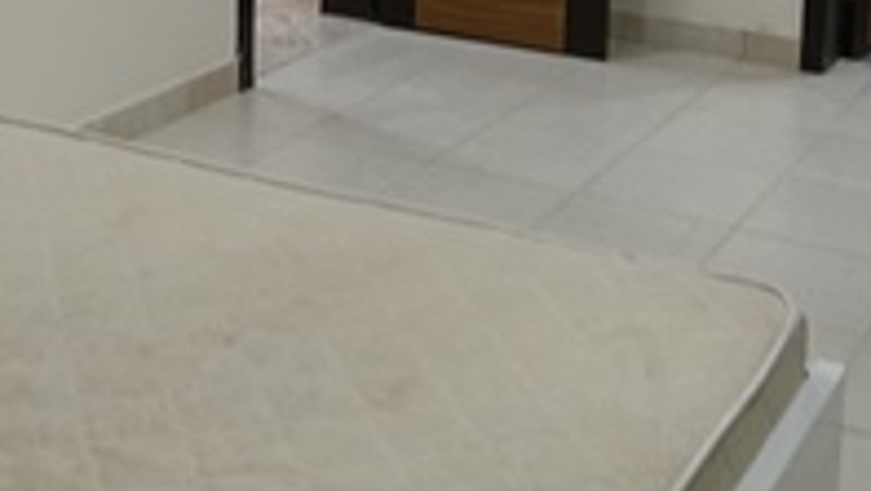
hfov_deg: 31.0
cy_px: -197
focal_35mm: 68
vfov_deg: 16.5
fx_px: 1571
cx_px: 411
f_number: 1.8
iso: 125
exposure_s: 1/33.3
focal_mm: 3.98
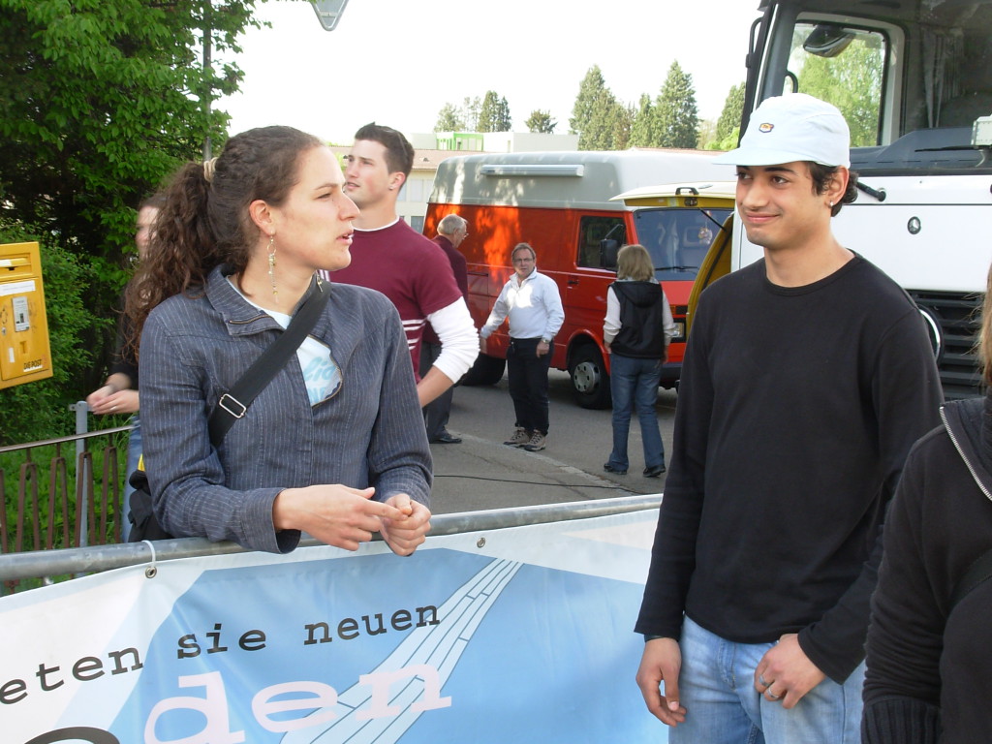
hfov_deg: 33.2
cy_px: 372
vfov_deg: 25.2
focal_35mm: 58
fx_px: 1662
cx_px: 496
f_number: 5.6
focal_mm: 9.5
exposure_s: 1/62.2
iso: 50
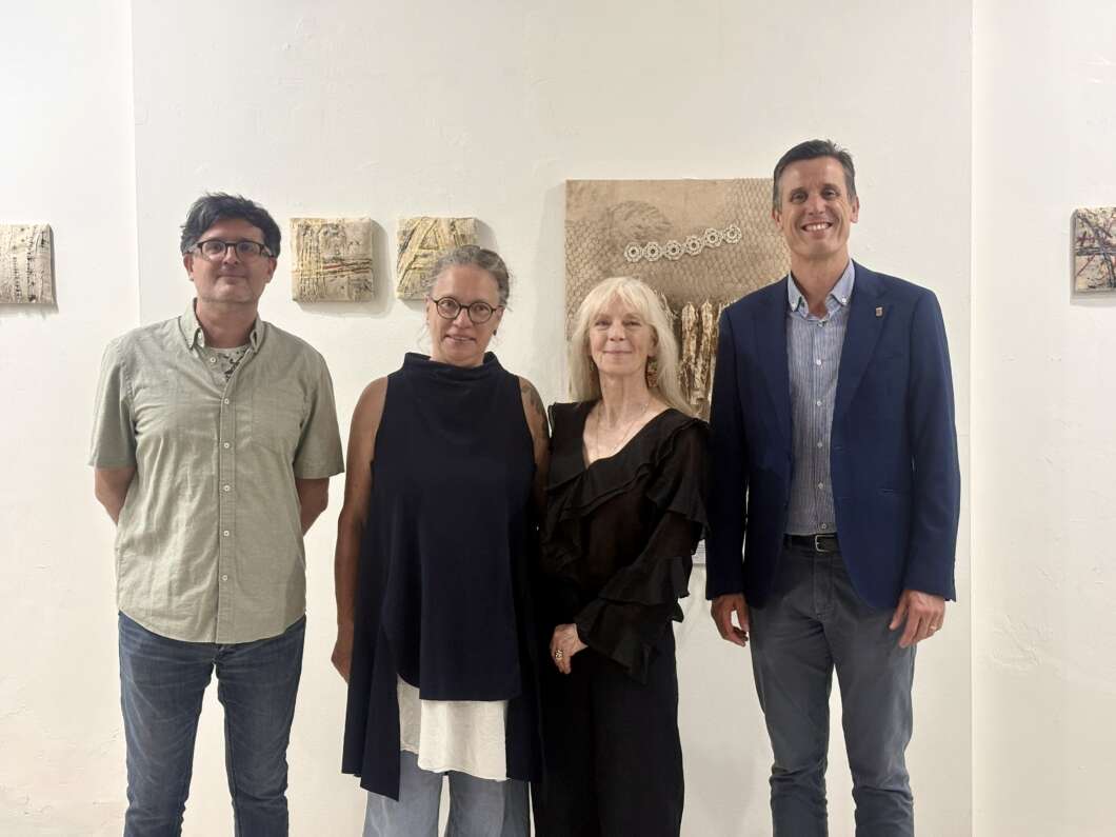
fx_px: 1676
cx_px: 558
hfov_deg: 36.8
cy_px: 418
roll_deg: +0.7
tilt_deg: -3.3
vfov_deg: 28.0
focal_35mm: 52
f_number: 1.6
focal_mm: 5.96
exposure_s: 1/33
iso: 125
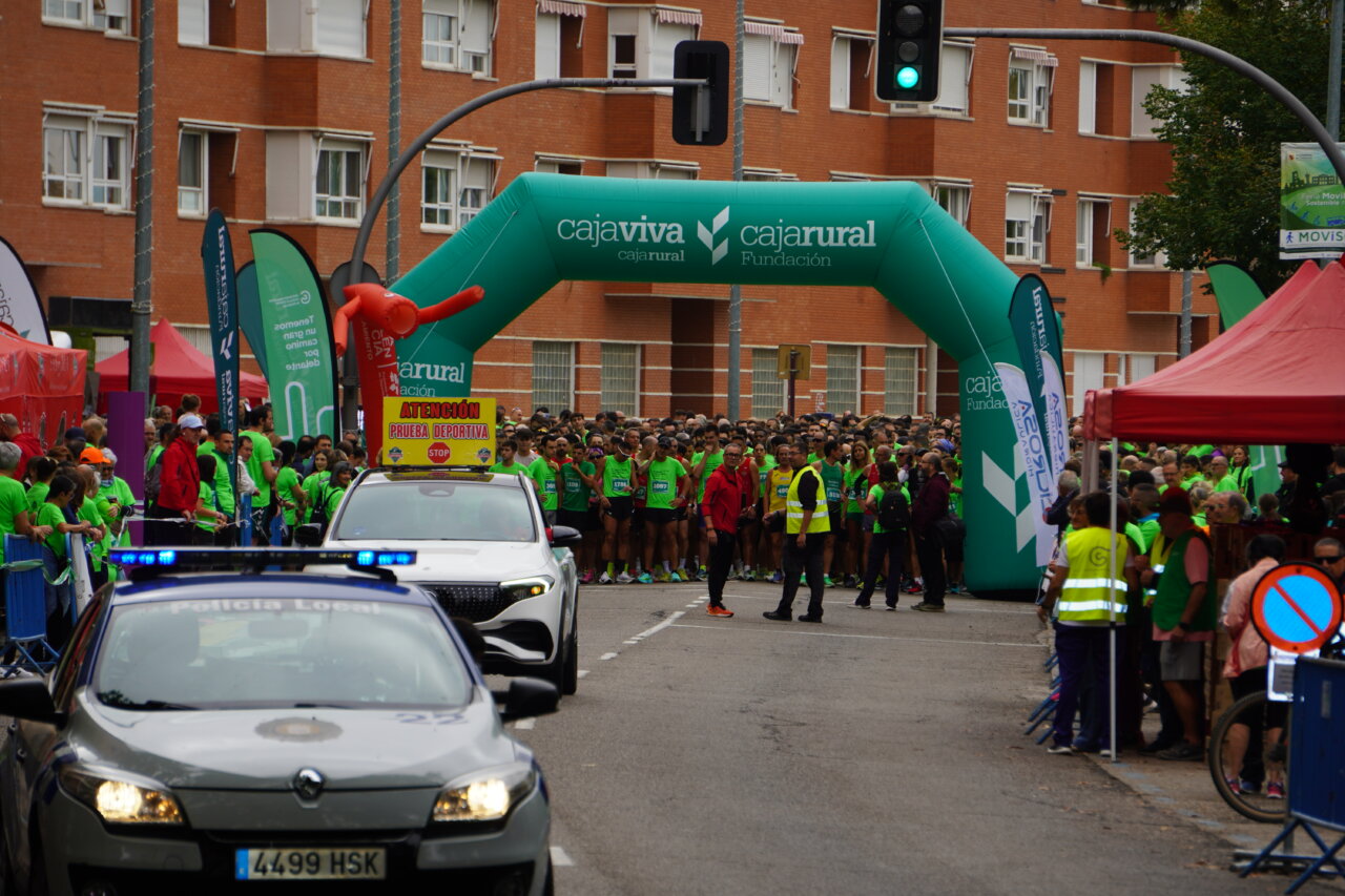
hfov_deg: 6.5
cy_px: 448
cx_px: 672
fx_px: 11766
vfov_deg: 4.4
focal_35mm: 315
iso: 100
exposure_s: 1/160
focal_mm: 210
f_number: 8
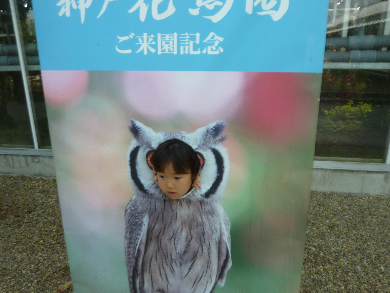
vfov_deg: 54.9
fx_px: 282
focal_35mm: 25
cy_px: 146
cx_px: 195
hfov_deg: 69.4
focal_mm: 4.1
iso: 80
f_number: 3.5
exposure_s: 1/125
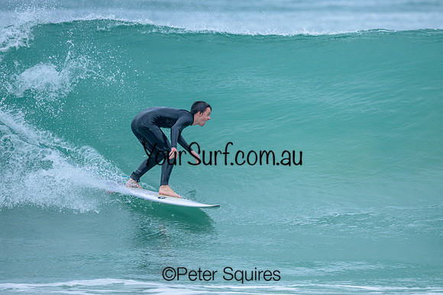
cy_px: 158
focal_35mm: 943
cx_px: 261
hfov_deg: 2.2
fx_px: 11605
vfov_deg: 1.5
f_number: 6.3
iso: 800
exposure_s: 1/2000
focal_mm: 800
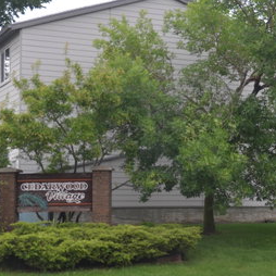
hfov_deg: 21.1
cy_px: 121
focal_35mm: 82
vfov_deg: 21.1
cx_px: 152
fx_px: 740
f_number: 5.6
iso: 220
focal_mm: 32
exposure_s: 1/125
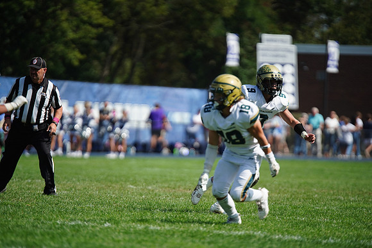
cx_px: 186
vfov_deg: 4.6
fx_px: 3101
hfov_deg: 6.9
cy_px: 124
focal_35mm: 300
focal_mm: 300
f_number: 2.8
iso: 400
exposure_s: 1/5000
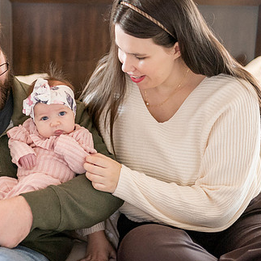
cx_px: 56
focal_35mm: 62
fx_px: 529
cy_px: 127
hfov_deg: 27.2
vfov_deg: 27.7
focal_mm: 35
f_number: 1.8
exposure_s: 1/100
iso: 2000
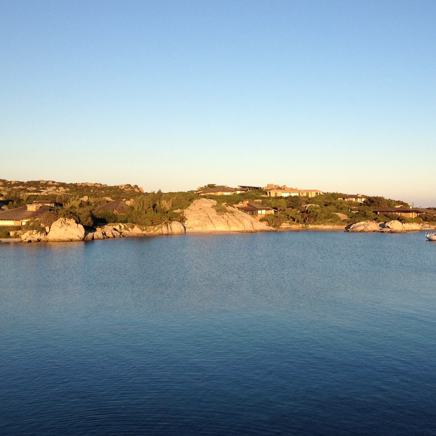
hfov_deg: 37.2
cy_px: 219
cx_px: 282
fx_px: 641
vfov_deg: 37.6
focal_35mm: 45
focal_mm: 4.28
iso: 64
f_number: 2.4
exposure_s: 1/746
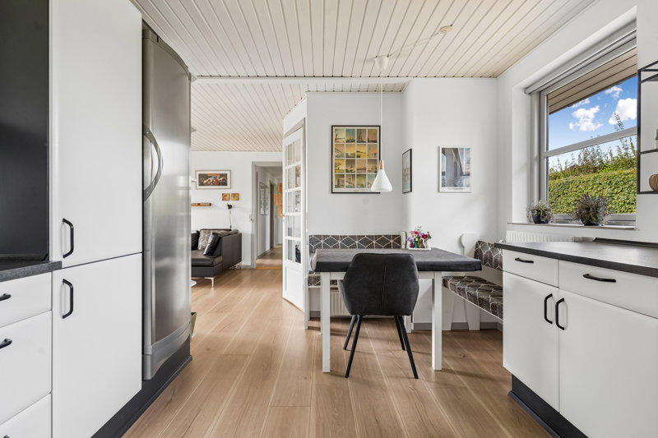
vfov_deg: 63.2
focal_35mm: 20
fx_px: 356
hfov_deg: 85.4
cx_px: 329
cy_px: 219
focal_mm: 19.5
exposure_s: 1/13
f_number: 8
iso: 200
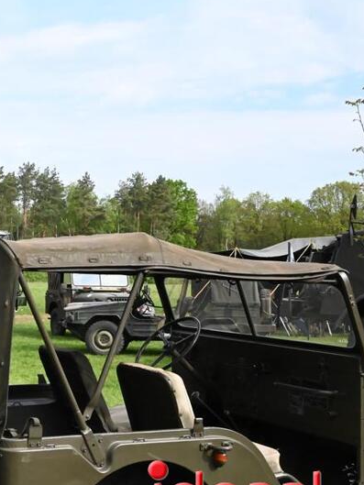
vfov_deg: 30.7
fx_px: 883
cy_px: 261
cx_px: -87
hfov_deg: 21.4
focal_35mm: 63
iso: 12800
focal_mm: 35
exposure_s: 1/1600
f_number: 22
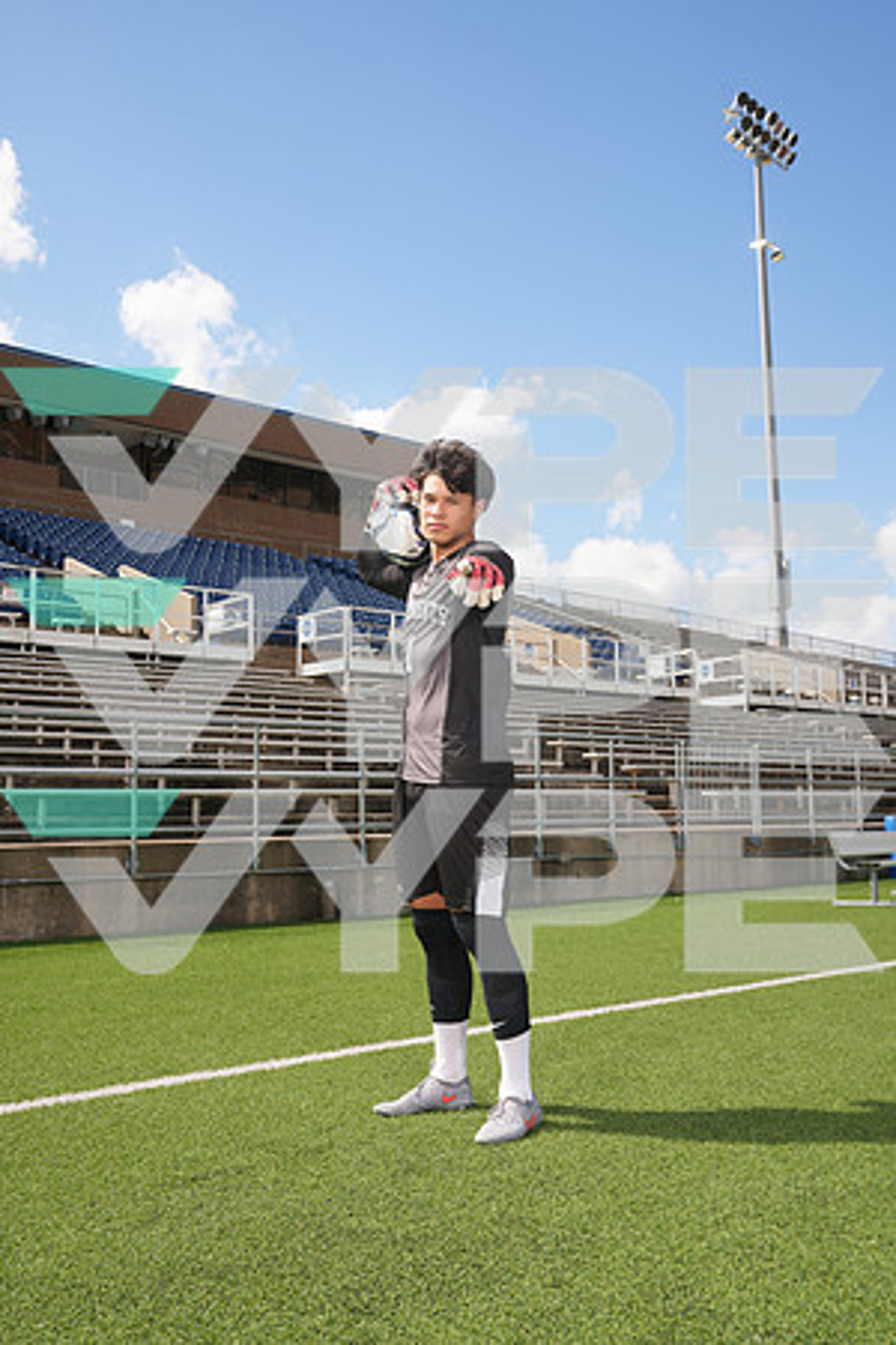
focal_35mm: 34
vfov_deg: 55.8
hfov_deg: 38.9
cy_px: 672
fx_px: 1269
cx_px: 448
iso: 100
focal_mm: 34
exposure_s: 1/200
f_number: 8
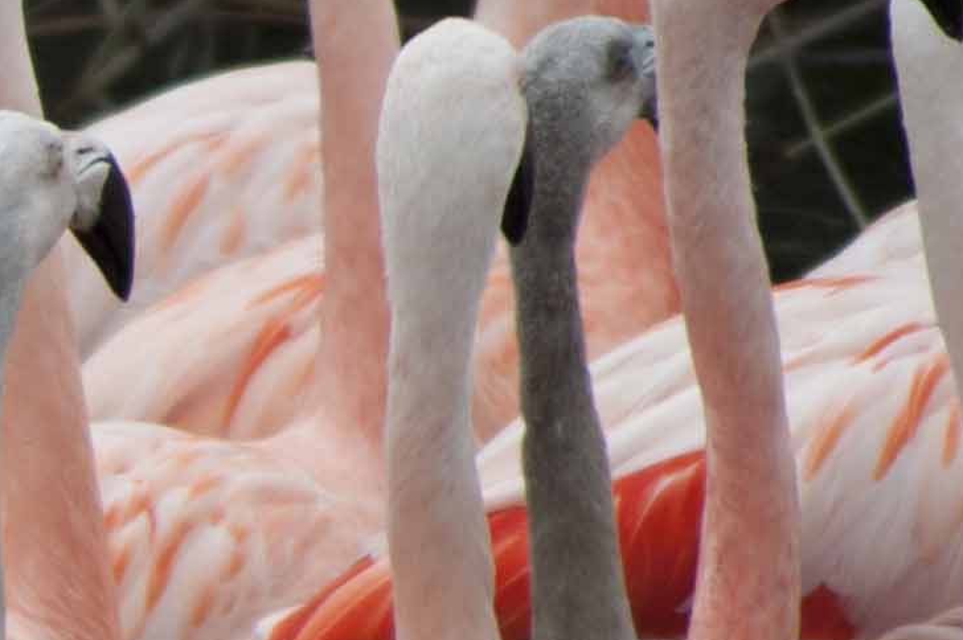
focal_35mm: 1767
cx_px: -1146
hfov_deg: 1.2
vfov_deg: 0.8
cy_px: 543
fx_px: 47224
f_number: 7.1
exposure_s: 1/800
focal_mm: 200
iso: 200
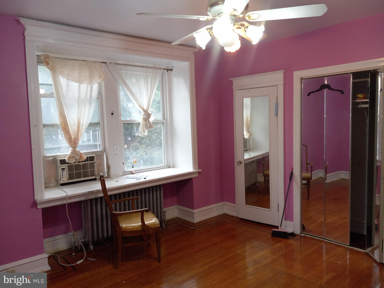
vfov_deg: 51.4
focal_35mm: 27
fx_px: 300
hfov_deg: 65.3
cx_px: 192
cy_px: 144
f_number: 1.8
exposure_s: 1/50
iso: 80
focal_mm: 3.94
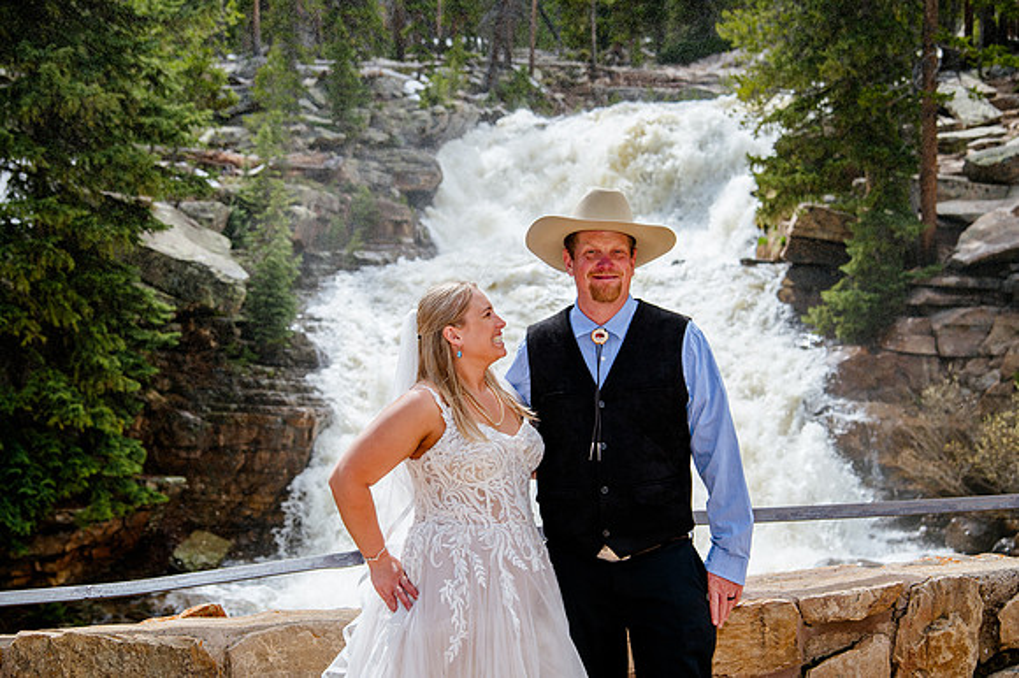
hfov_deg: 36.3
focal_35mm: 55
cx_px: 510
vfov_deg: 24.6
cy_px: 339
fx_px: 1556
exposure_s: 1/640
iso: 250
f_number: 5
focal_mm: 55
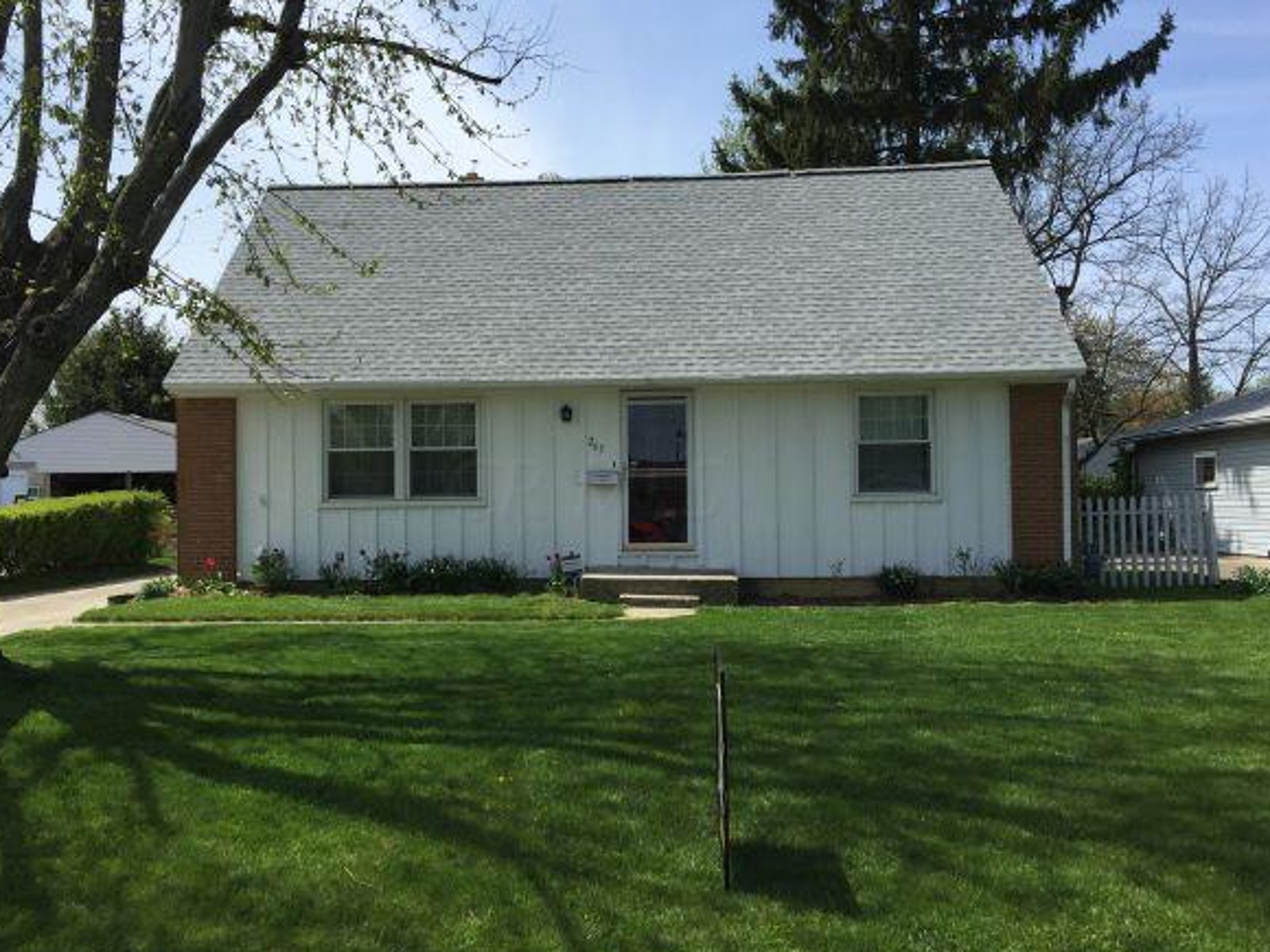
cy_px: 488
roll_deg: +0.1
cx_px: 582
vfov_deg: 44.2
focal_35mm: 32
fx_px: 1174
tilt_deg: +1.6
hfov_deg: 56.7
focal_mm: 4.15
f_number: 2.2
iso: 32
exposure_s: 1/1799
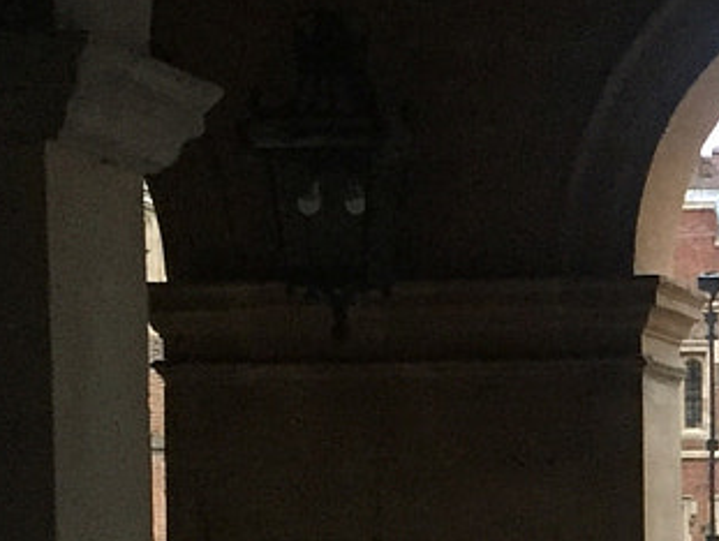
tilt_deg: -0.6
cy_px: 673
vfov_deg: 9.8
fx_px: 3098
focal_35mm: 149
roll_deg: -0.4
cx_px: 1117
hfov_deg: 12.5
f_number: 2.2
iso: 200
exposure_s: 1/33
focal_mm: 4.15
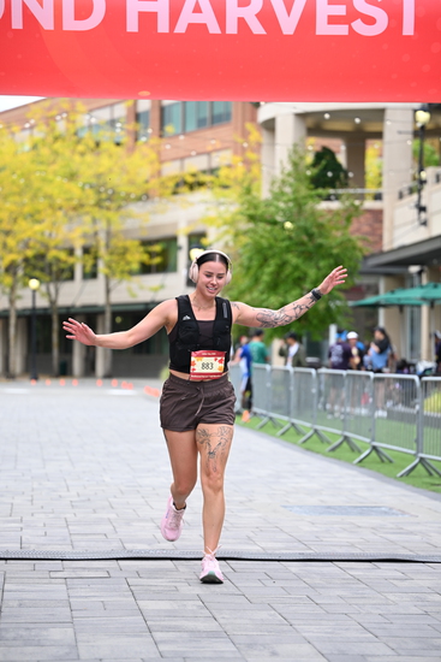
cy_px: 331
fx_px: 1726
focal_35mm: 94
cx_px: 220
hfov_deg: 14.6
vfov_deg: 21.7
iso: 640
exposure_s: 1/2000
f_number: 2.8
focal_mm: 94
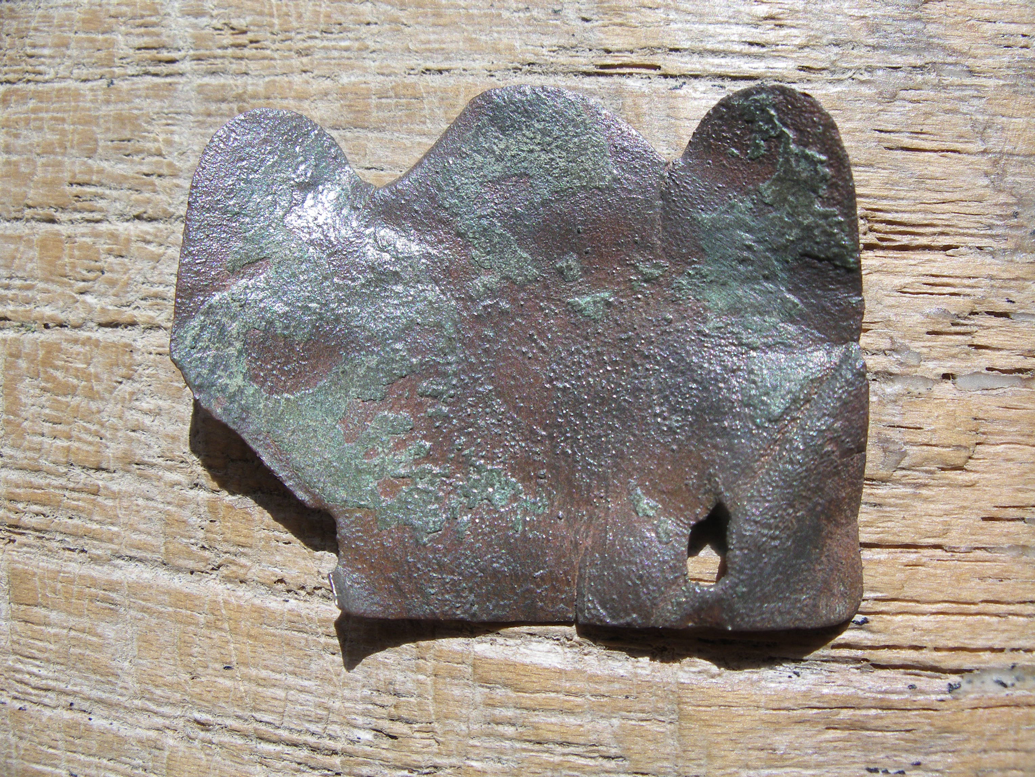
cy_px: 388
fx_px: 1107
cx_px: 518
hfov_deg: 50.1
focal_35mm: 37
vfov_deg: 38.7
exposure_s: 1/250
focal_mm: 7.8
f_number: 5.6
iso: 80
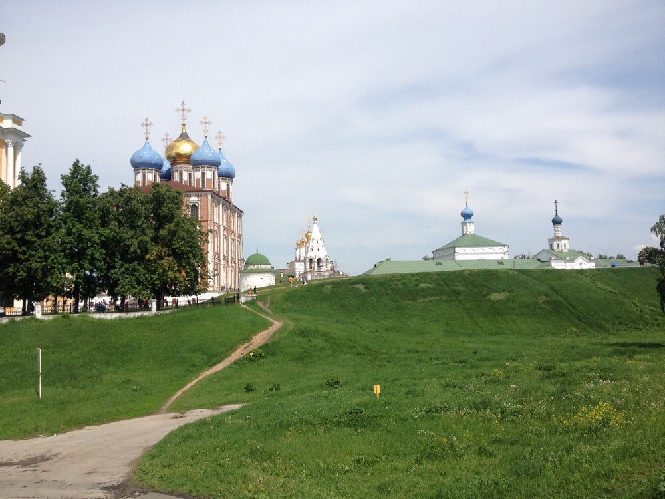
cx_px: 332
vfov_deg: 40.7
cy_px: 250
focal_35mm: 35
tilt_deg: +2.6
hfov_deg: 52.6
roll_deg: -0.1
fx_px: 672
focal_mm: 4.28
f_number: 2.4
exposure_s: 1/2208
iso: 50
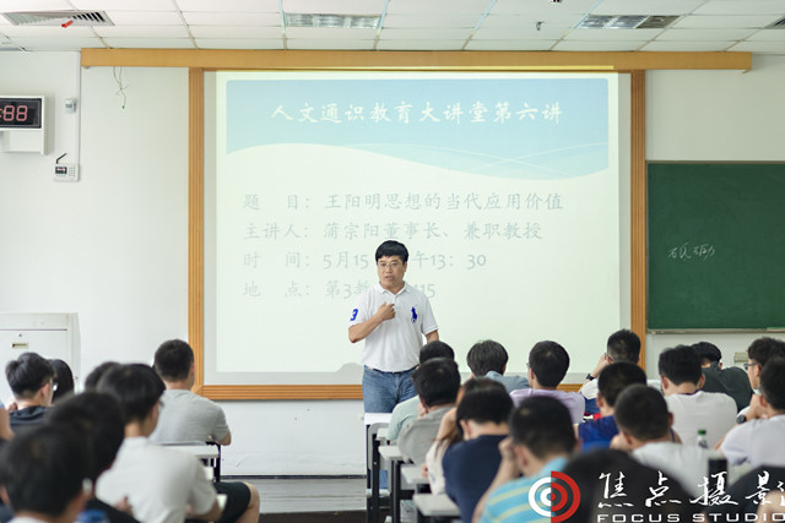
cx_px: 392
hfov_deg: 23.9
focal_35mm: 85
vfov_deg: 16.1
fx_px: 1854
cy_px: 262
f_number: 2.5
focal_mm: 85
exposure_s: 1/125
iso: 500
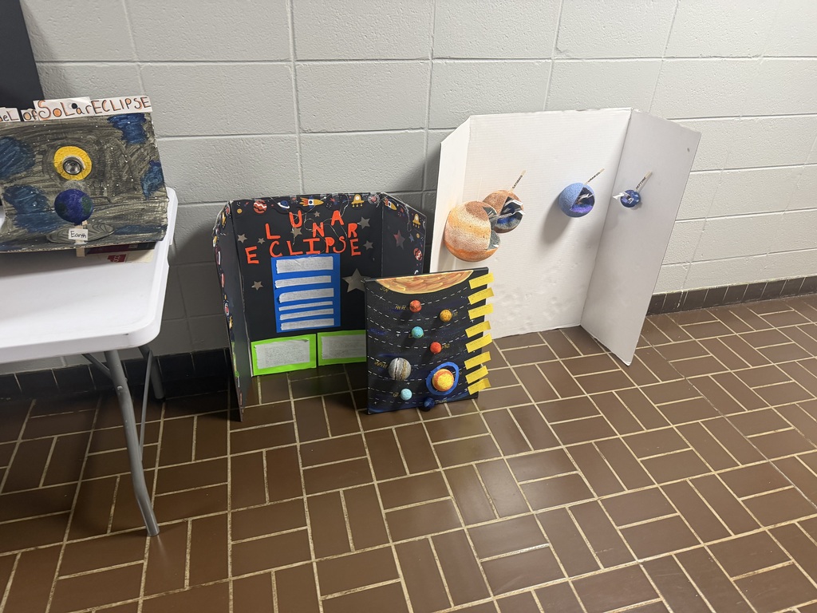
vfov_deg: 56.8
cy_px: 306
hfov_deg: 71.6
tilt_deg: -33.7
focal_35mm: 24
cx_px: 408
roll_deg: -2.9
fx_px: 566
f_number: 1.78
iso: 250
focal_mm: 6.76
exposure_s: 1/60
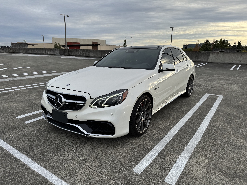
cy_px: 92
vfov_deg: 56.8
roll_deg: -1.7
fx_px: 171
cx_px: 124
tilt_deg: -12.9
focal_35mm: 24
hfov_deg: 71.6
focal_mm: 6.76
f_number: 1.78
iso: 80
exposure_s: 1/2105
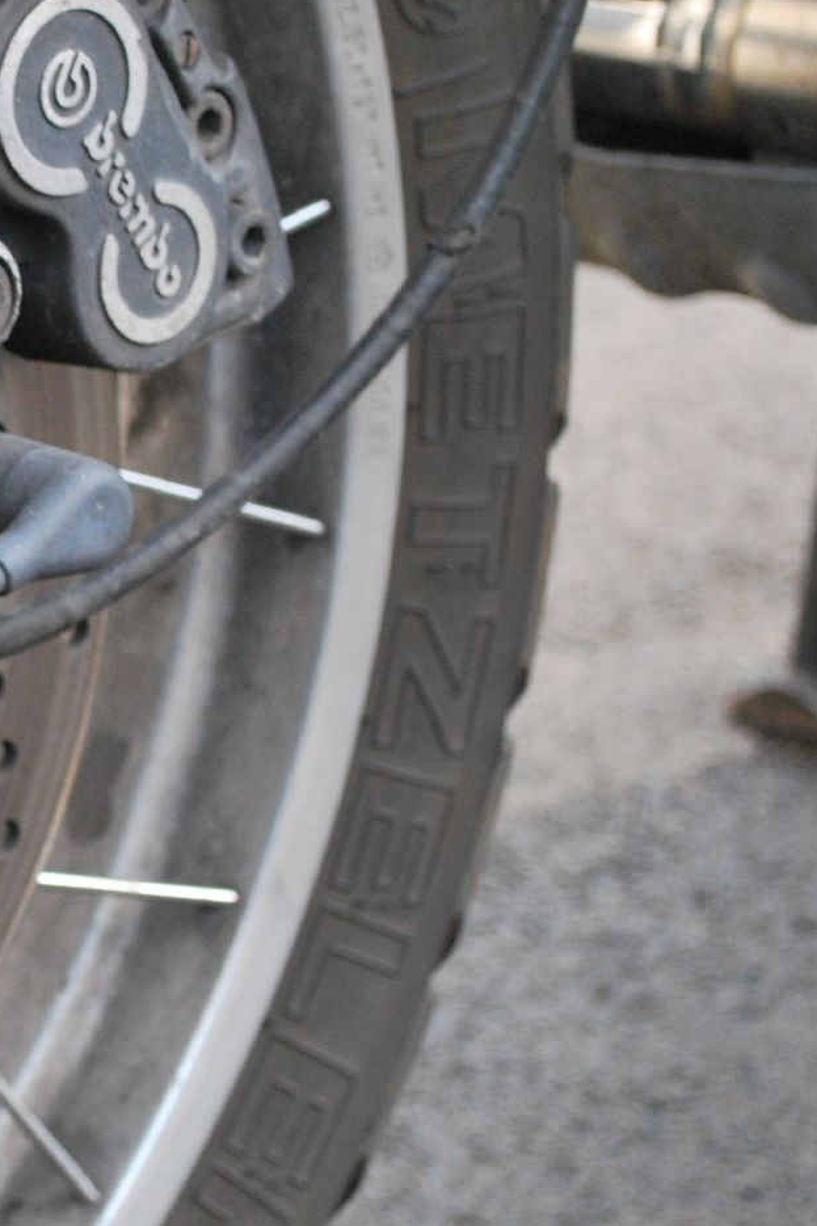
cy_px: 534
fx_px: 4256
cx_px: -291
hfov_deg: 10.7
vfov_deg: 16.4
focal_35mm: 125
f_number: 5.3
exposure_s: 1/30
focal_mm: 38
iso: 720
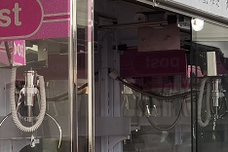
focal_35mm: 120
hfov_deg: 16.8
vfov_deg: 11.4
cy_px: 119
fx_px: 760
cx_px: 14
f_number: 1.9
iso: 160
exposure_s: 1/50
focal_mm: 6.71
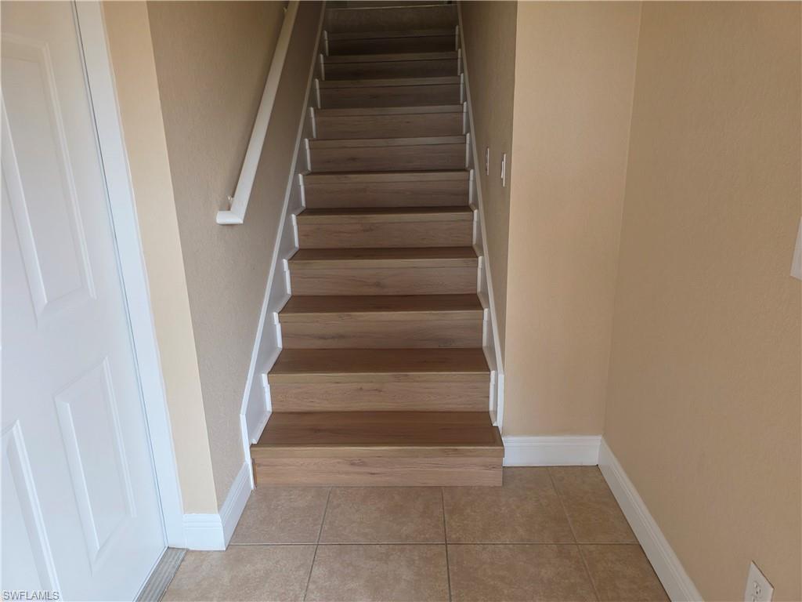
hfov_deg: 73.9
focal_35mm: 23
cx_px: 401
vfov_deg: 58.9
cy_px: 301
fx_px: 533
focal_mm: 6.3
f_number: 1.7
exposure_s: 1/120
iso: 64
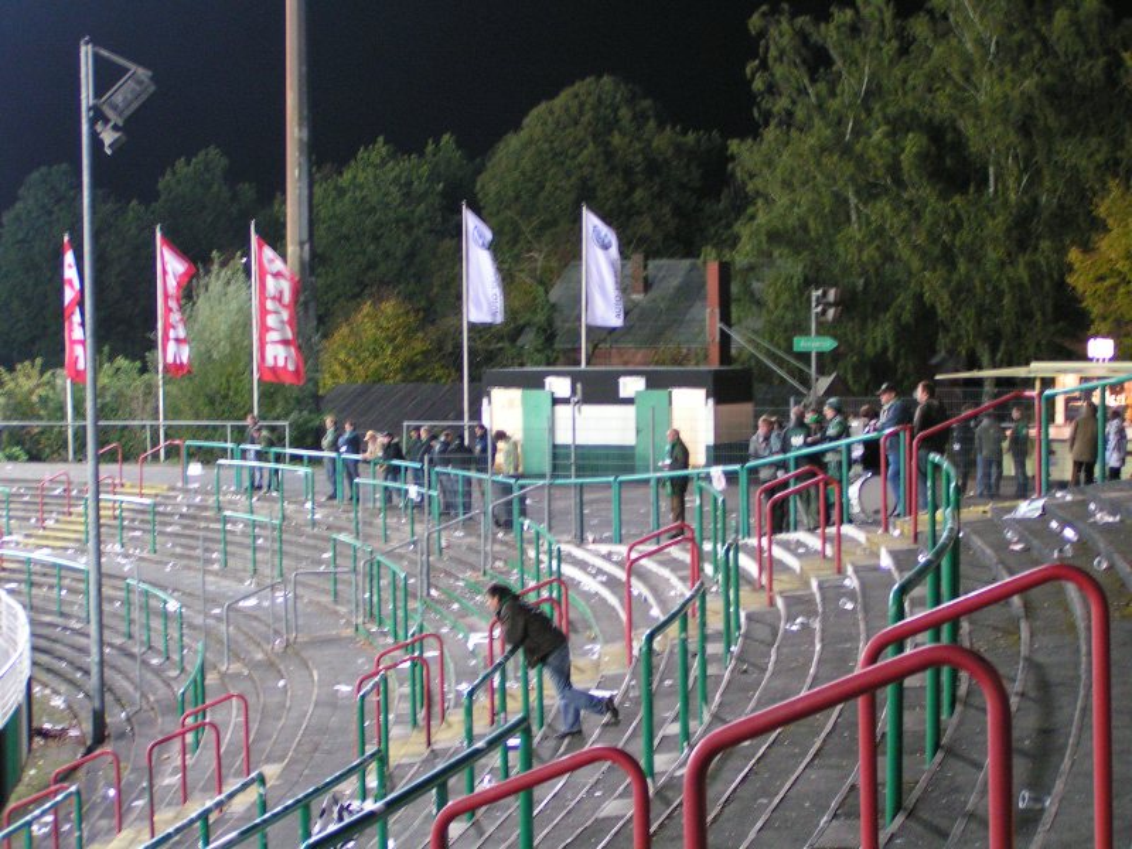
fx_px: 2224
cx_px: 566
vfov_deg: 21.6
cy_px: 424
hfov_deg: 28.6
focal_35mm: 68
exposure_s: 1/5
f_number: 3.2
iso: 200
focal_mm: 10.5
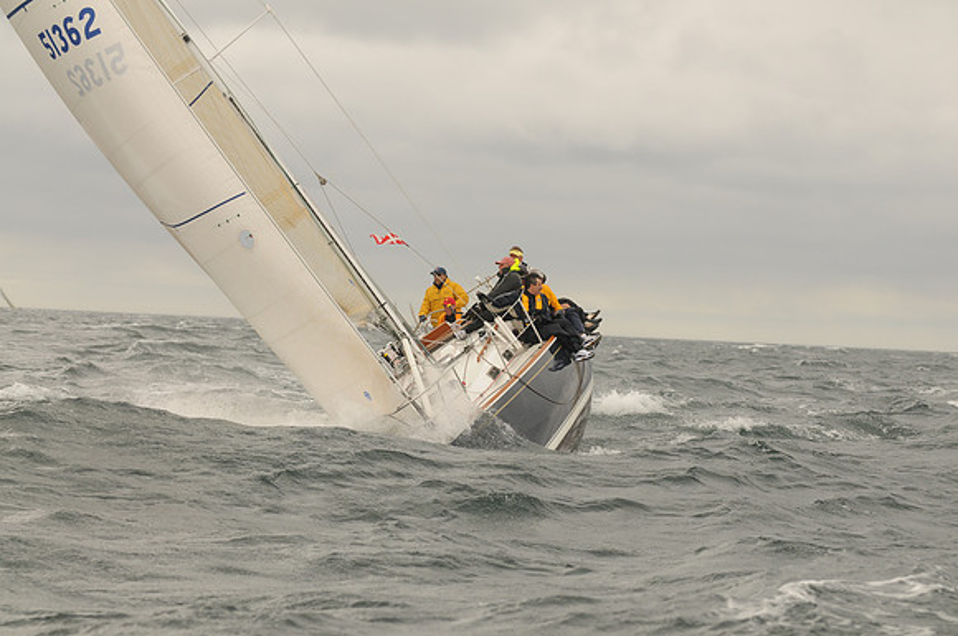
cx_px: 479
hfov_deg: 15.9
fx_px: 3428
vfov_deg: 10.6
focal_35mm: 129
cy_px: 318
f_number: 4.5
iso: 200
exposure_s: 1/1000
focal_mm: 86
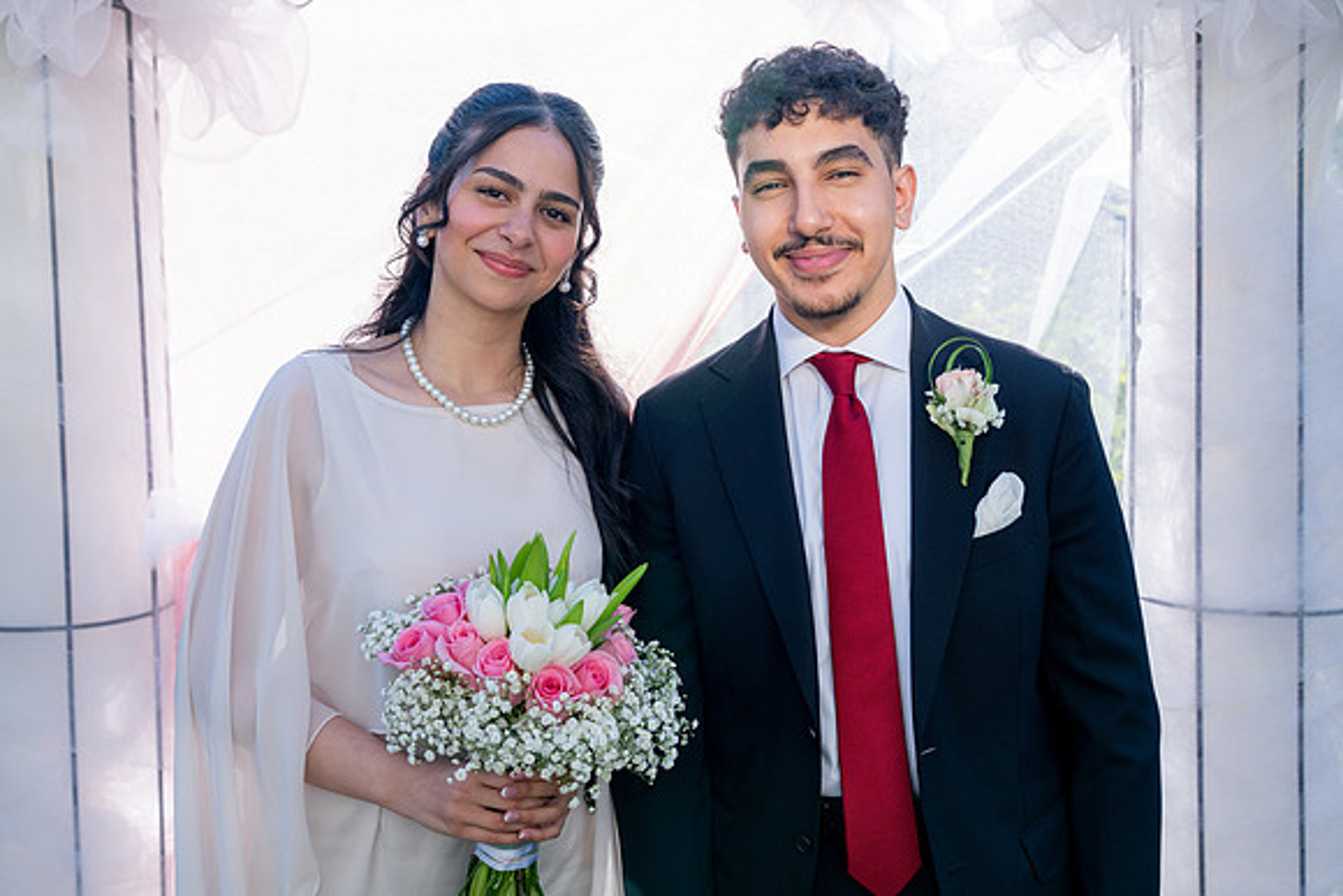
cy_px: 448
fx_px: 1604
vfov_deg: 31.2
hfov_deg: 45.4
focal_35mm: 43
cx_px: 672
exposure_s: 1/320
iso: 200
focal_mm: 43
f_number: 5
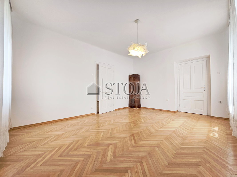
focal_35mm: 13
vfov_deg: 89.9
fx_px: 89
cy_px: 88
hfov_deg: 106.2
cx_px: 118
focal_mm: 2.2
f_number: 2.2
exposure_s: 1/50
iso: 64
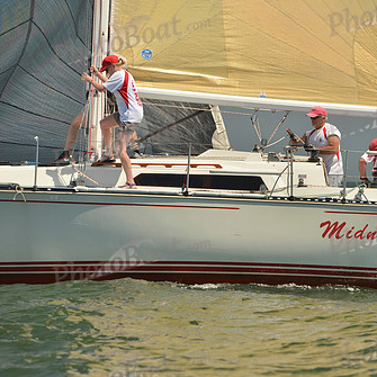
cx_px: 270
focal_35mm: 265
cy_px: 185
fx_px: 3265
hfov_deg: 6.6
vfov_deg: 6.6
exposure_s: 1/640
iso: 200
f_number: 7.1
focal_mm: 180
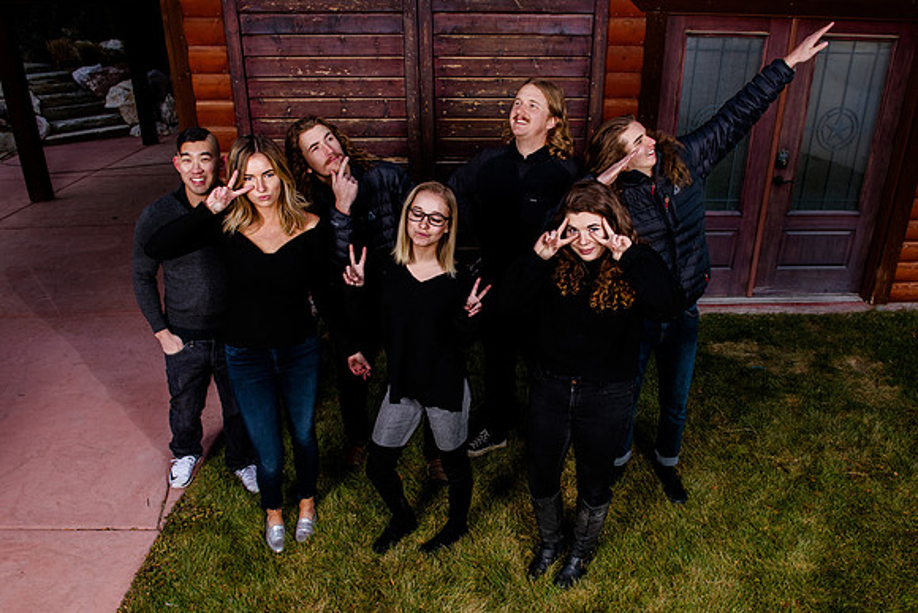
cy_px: 343
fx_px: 696
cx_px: 477
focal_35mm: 27
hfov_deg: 66.7
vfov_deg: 47.4
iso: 200
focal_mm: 24
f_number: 7.1
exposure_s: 1/160
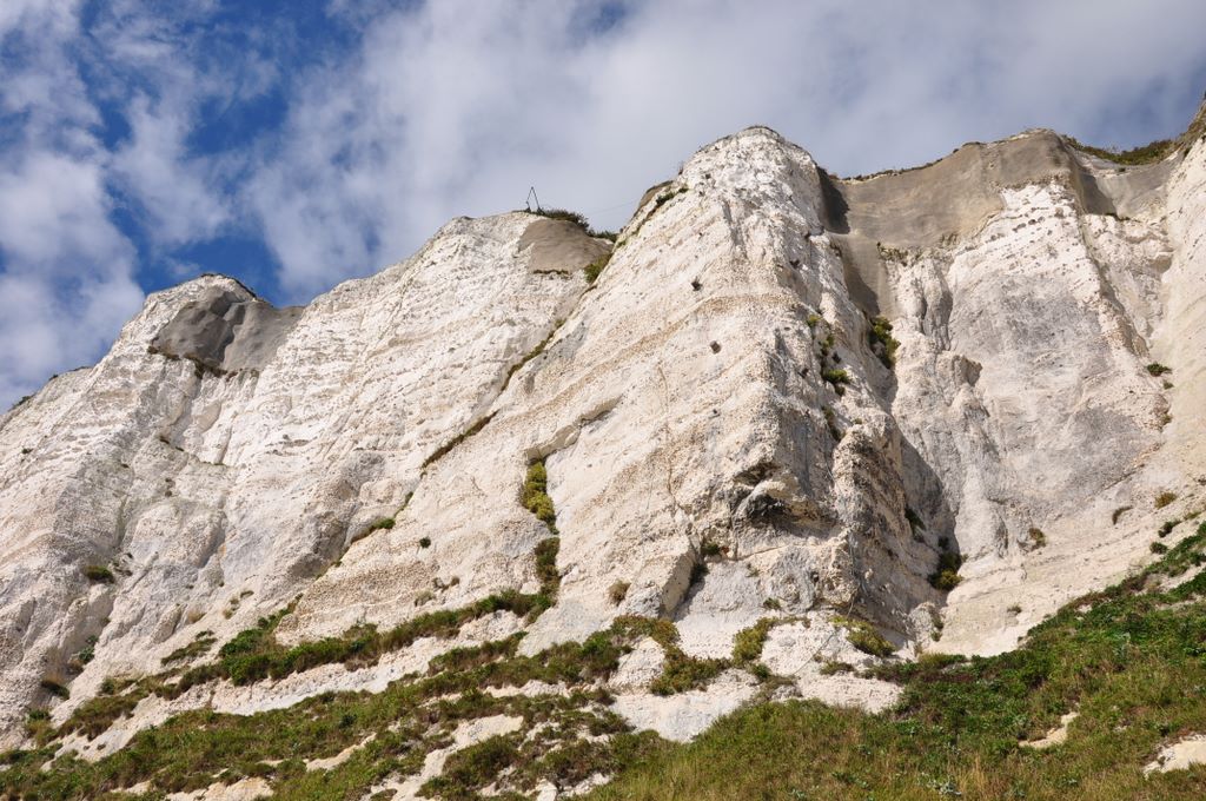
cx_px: 603
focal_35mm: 33
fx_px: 1104
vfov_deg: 39.9
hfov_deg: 57.3
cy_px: 400
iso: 200
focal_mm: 22
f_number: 11
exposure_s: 1/400
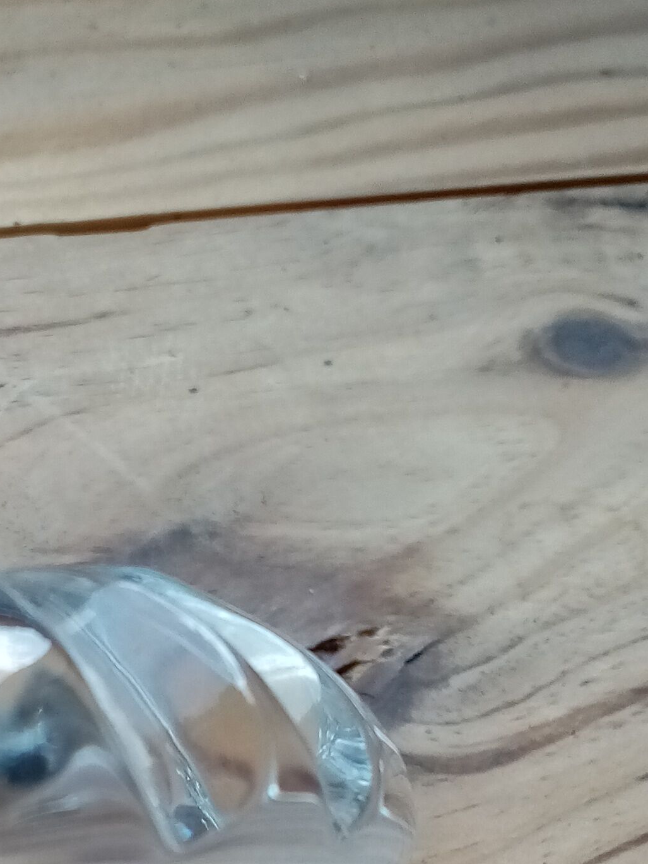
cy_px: 925
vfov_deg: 23.4
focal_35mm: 79
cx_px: -174
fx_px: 1971
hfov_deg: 17.6
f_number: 1.8
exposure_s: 1/163
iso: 100
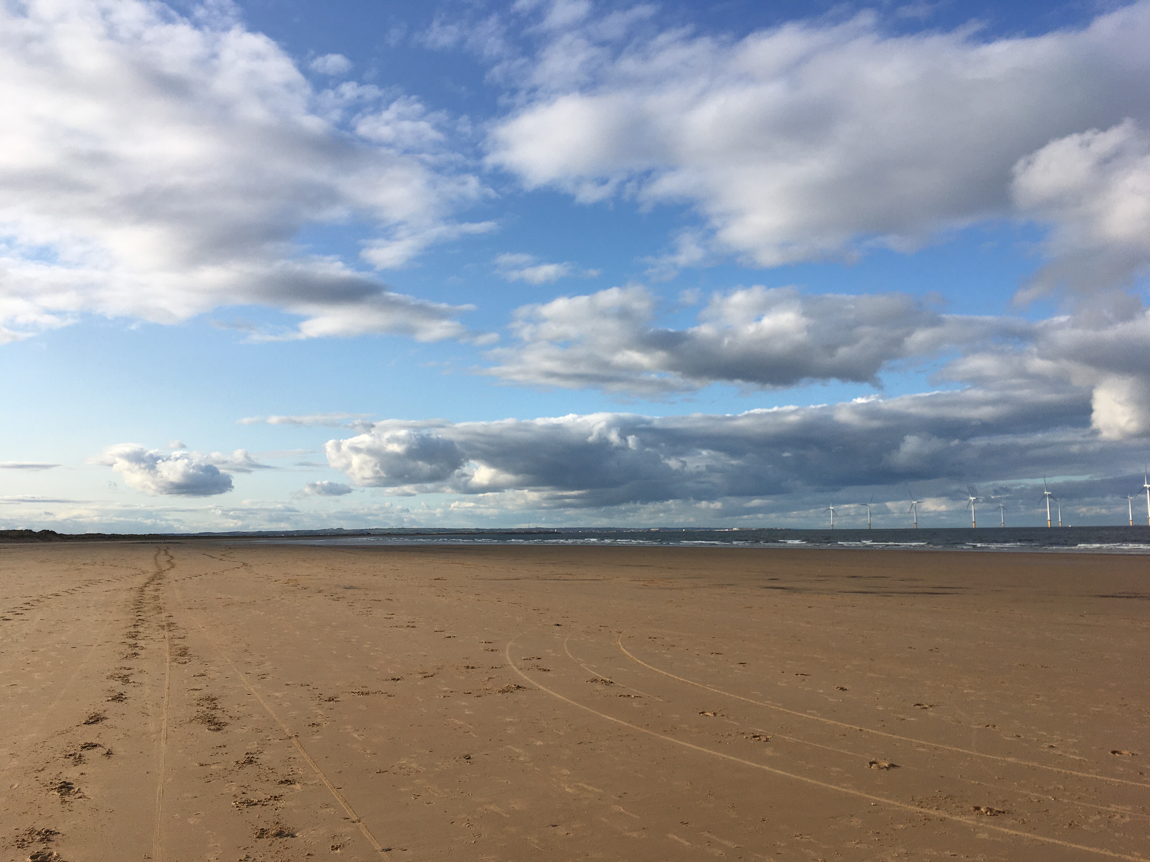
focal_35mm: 29
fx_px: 963
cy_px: 431
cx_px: 575
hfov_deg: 61.7
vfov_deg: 48.2
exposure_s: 1/2024
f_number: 2.2
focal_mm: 4.15
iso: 25
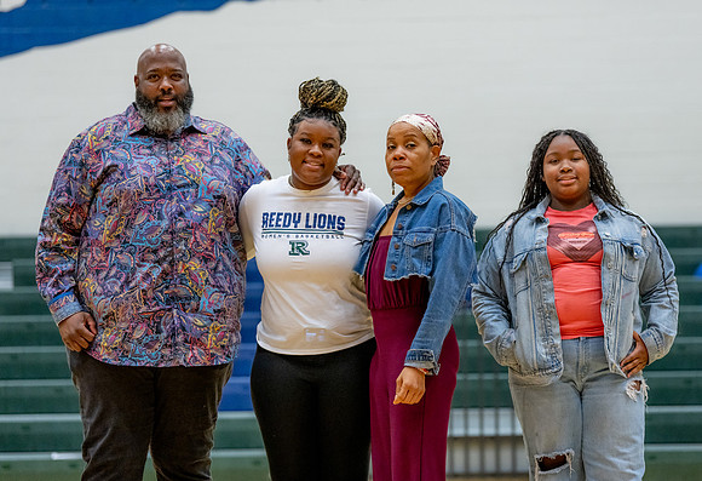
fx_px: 2492
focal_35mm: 127
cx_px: 377
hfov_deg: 16.0
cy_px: 229
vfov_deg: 11.0
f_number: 2.8
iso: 2500
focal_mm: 112
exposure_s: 1/400
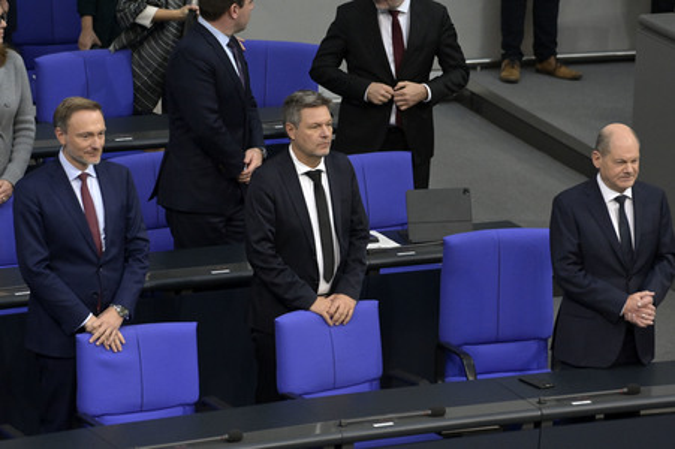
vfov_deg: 6.9
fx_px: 3747
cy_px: 224
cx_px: 338
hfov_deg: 10.3
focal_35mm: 200
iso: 10000
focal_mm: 200
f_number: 5.6
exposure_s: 1/320
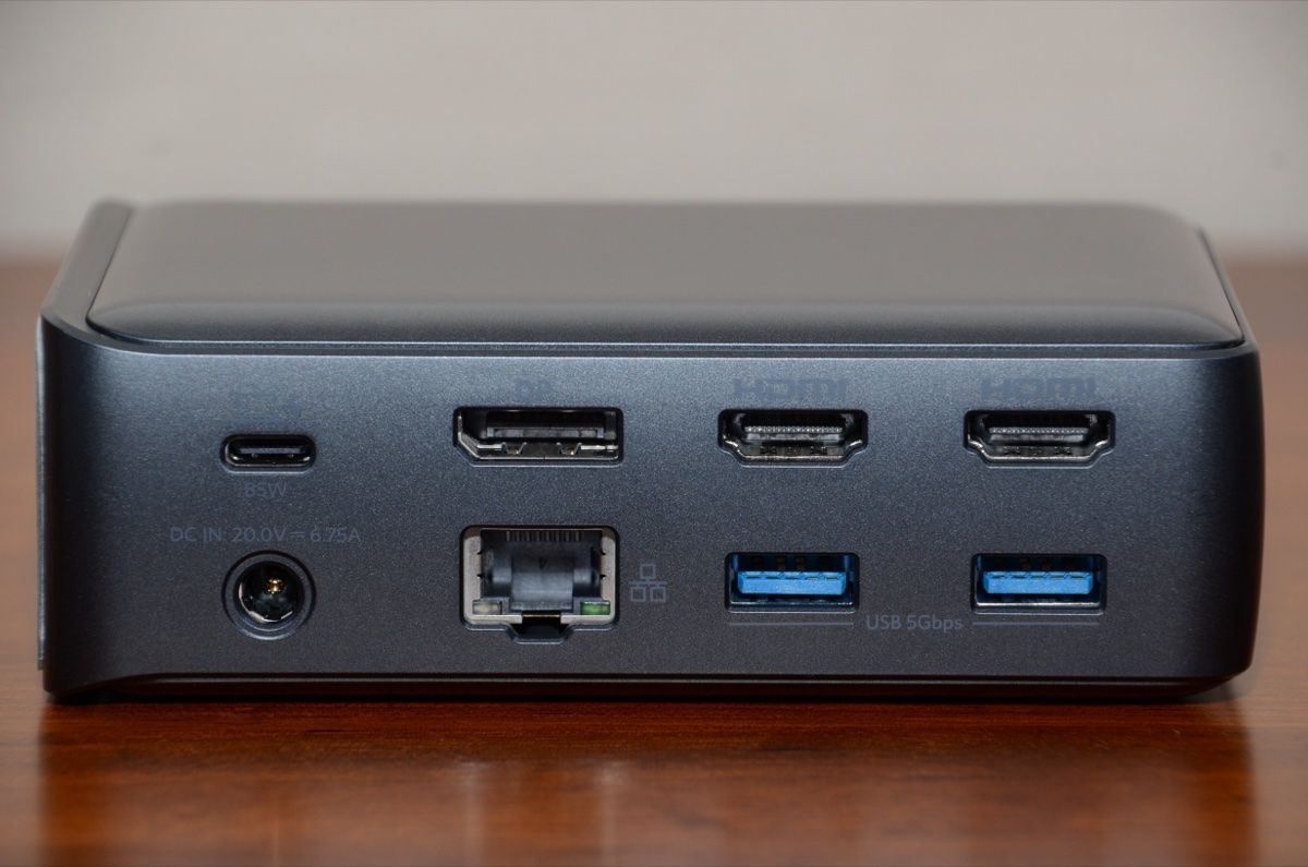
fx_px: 9246
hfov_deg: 8.1
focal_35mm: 255
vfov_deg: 5.4
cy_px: 434
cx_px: 654
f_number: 8
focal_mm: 170
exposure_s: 1/125
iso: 400
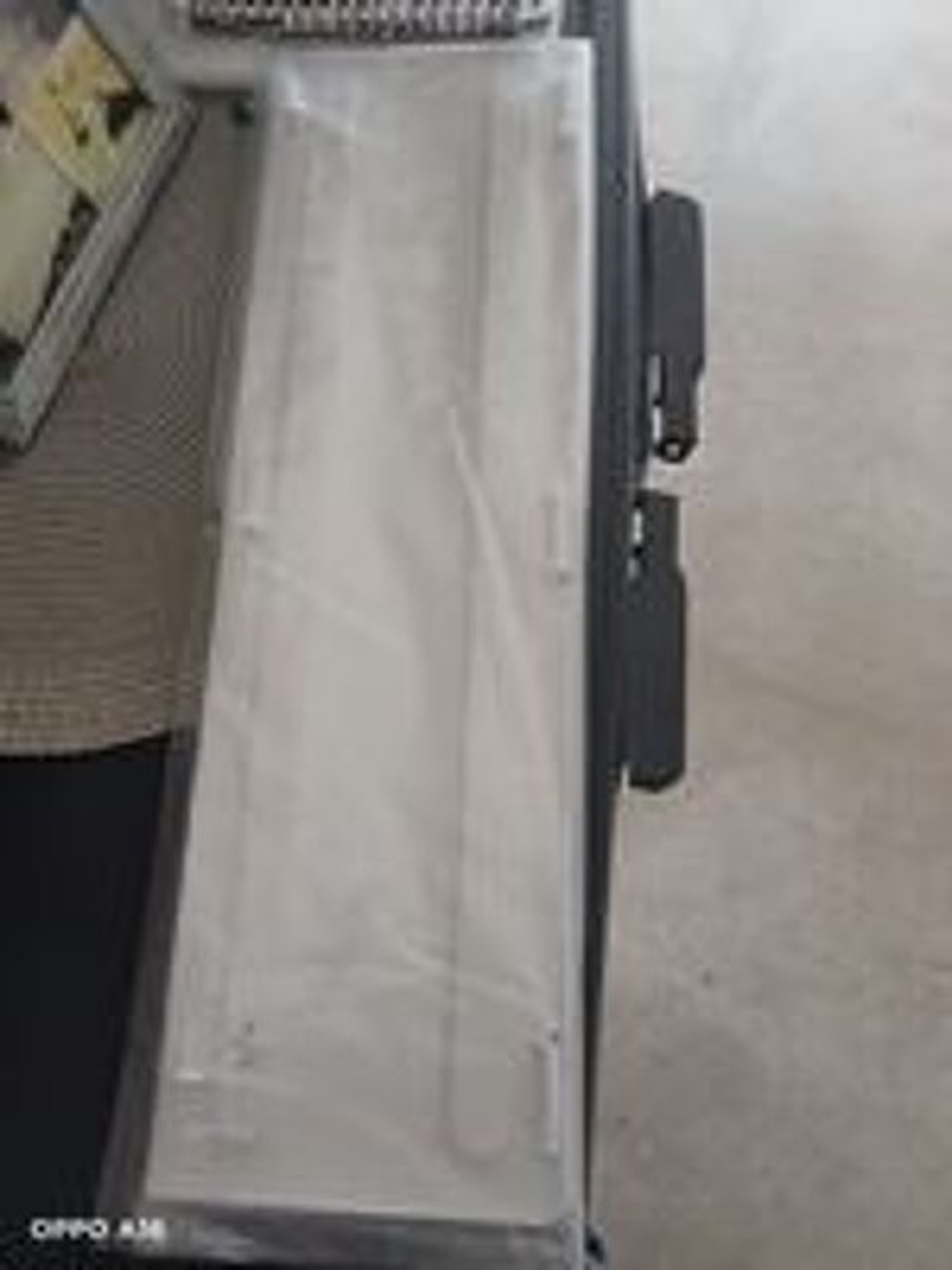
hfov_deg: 49.7
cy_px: 635
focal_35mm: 28
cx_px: 476
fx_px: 1027
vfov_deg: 63.4
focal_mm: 3.46
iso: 371
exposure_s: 1/33.3
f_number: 2.2
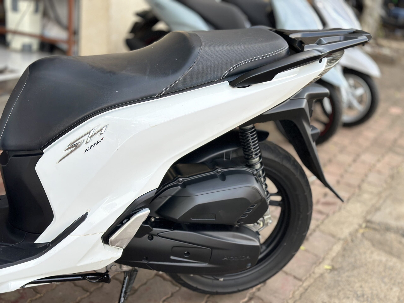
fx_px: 560
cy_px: 152
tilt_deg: -18.1
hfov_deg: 39.7
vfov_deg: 30.3
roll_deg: -5.9
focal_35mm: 48
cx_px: 202
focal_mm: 6.86
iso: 80
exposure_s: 1/690
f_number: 1.78
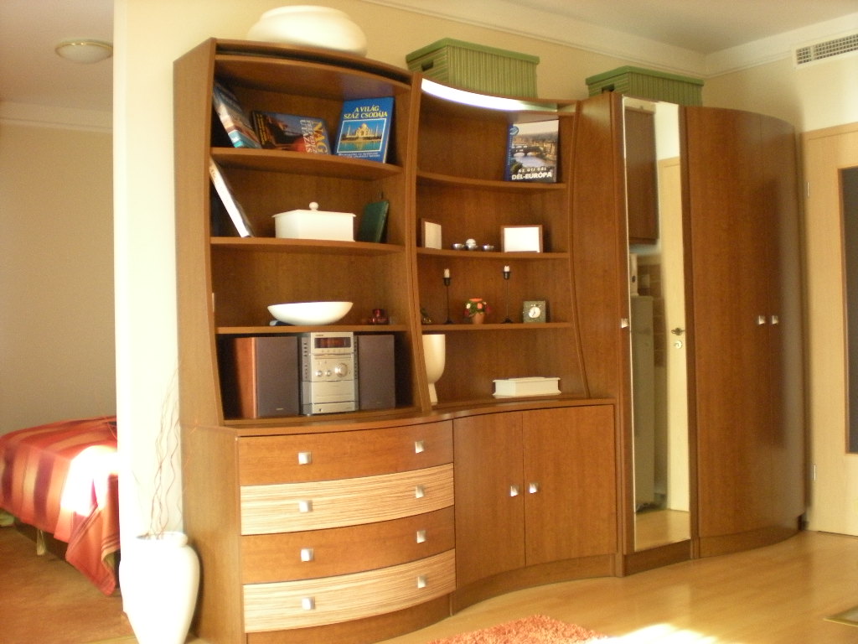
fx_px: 942
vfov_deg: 37.7
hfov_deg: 49.0
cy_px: 322
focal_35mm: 38
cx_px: 429
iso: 400
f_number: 3.1
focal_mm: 6.3
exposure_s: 1/38.4
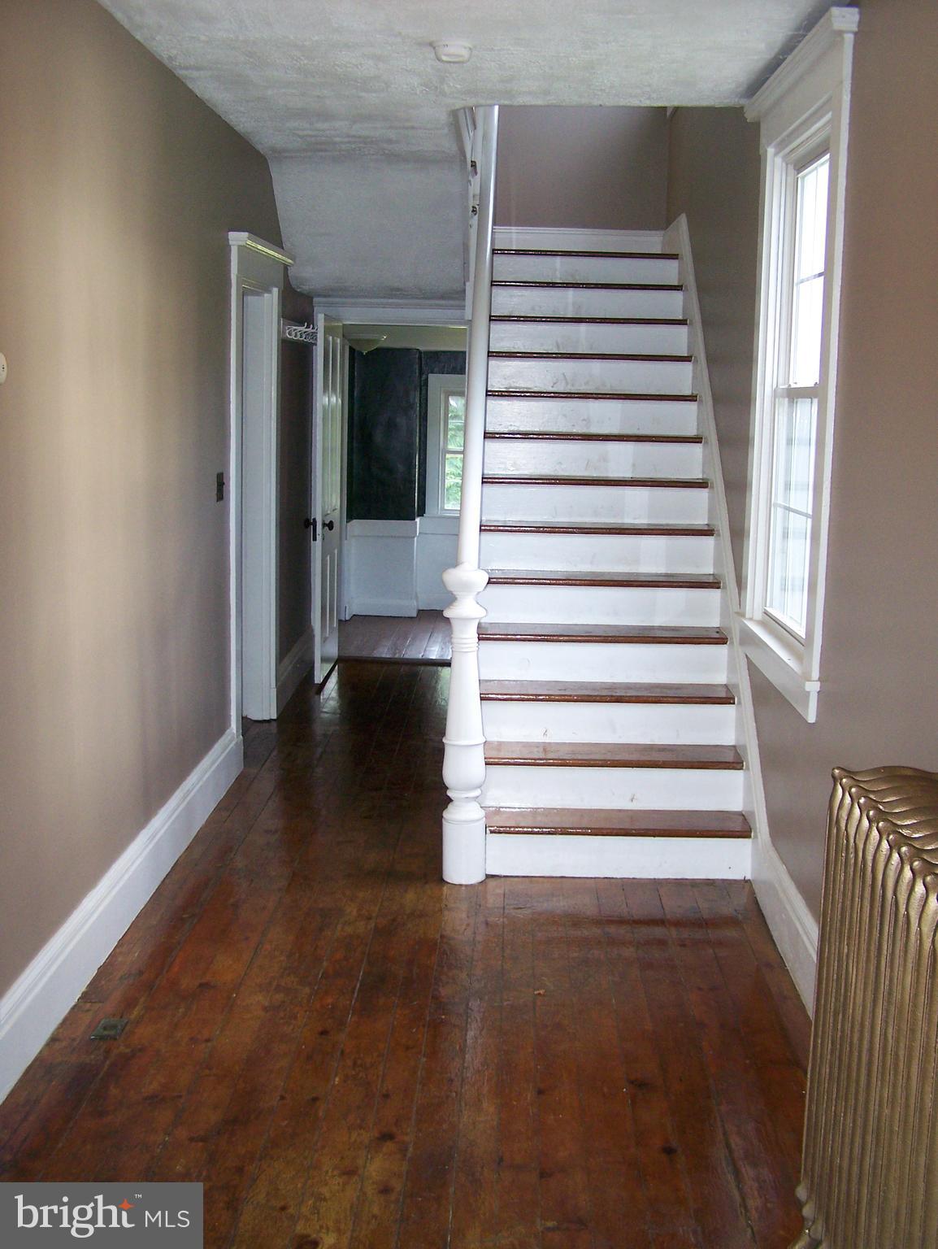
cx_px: 469
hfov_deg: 37.8
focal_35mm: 38
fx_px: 1371
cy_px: 624
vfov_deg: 48.9
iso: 160
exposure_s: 1/60
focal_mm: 6.3
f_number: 2.8
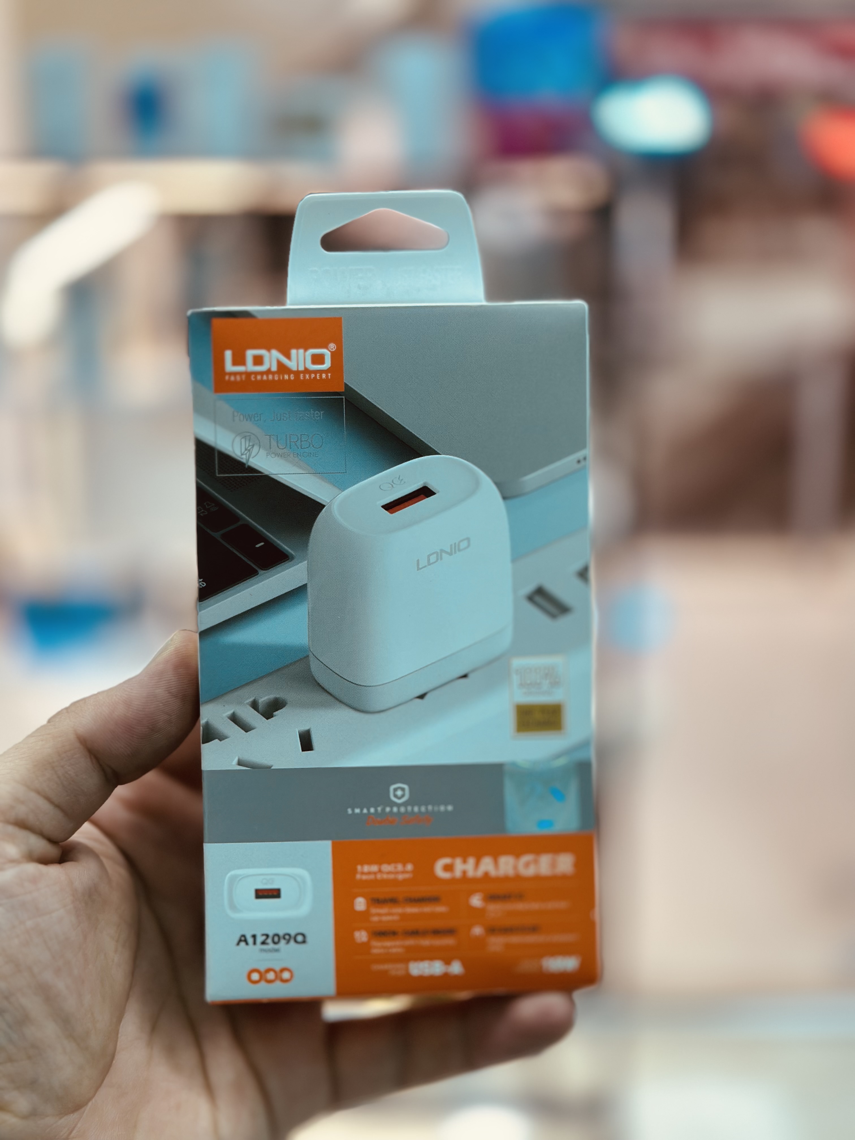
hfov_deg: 30.3
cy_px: 570
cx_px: 428
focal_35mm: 48
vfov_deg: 39.7
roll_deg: -0.8
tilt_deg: -13.6
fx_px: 1581
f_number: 1.78
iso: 100
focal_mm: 6.86
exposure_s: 1/100
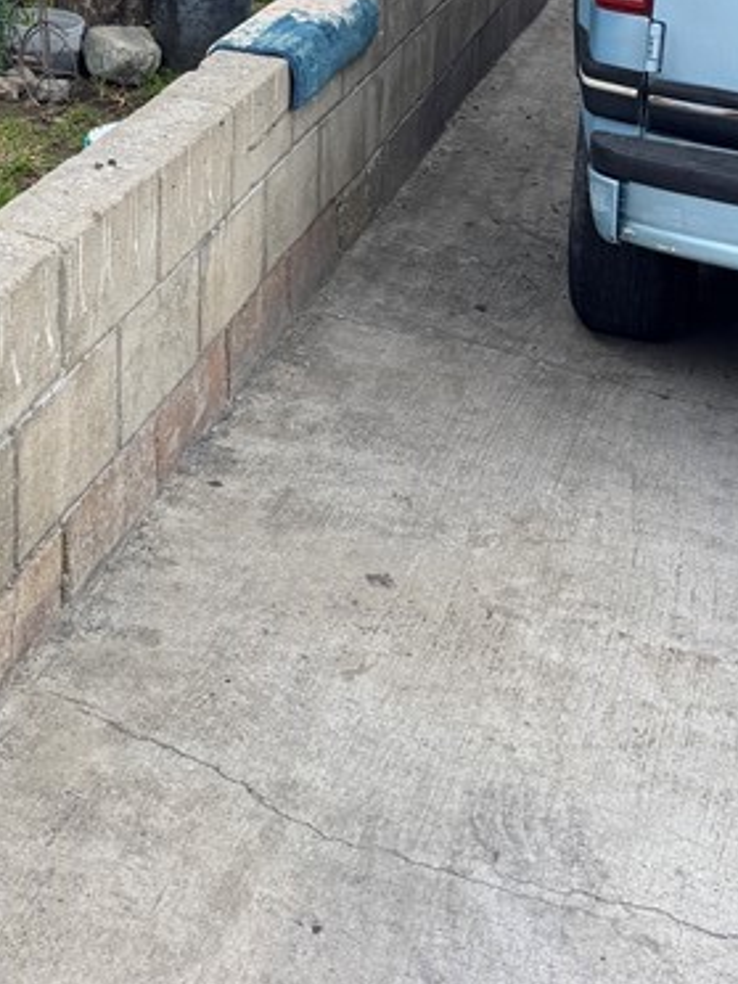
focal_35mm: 66
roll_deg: -0.9
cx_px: -214
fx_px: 1876
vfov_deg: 25.9
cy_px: -227
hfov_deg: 20.4
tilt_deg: -5.3
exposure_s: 1/535
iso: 80
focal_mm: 6.76
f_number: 1.78
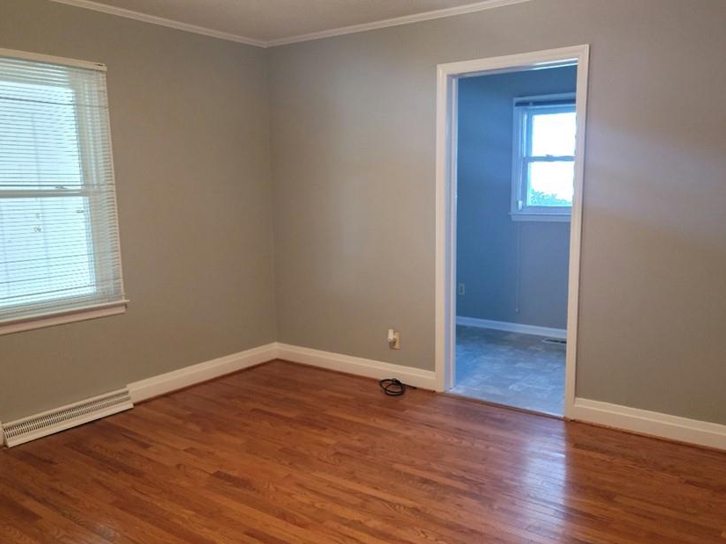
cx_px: 367
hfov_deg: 58.4
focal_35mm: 31
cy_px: 281
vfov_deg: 45.4
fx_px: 650
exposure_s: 1/39.1
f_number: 1.8
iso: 200
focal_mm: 7
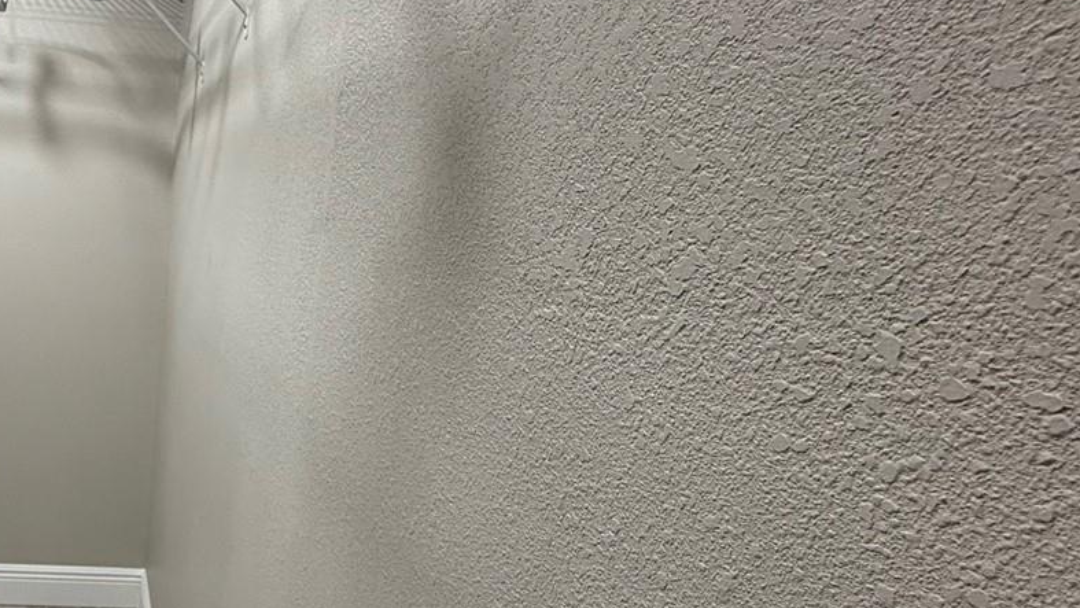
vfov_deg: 37.8
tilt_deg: -7.8
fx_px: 888
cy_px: 318
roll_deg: -4.0
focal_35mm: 31
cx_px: 183
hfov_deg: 56.9
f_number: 2.2
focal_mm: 2.22
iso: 160
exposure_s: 1/120
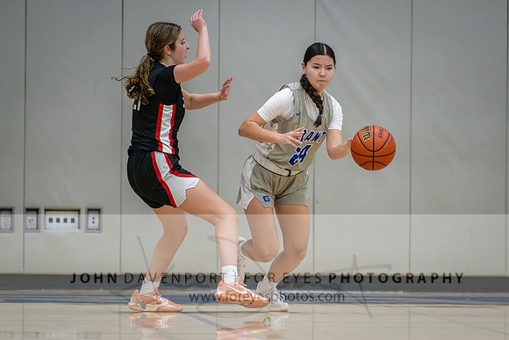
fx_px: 5261
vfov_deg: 3.7
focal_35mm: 372
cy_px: 147
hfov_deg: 5.5
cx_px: 284
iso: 3200
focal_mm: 200
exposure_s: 1/1000
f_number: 2.8
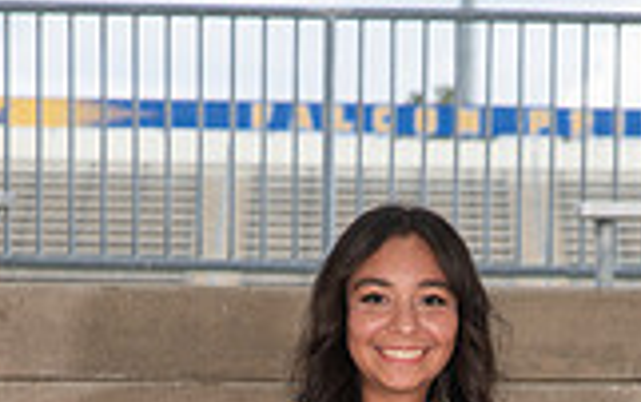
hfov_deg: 10.5
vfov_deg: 6.4
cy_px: 864
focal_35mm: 199
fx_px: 3480
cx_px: 438
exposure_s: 1/320
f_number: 7.1
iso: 250
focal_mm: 70
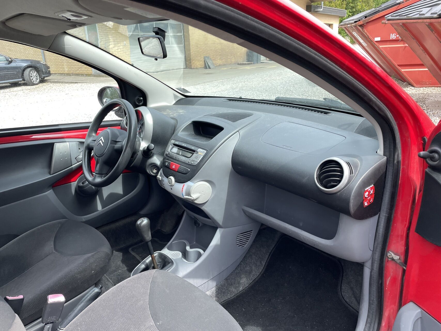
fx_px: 331
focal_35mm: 26
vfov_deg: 53.1
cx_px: 220
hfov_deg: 67.3
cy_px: 166
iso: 32
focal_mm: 4.2
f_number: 1.6
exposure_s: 1/861
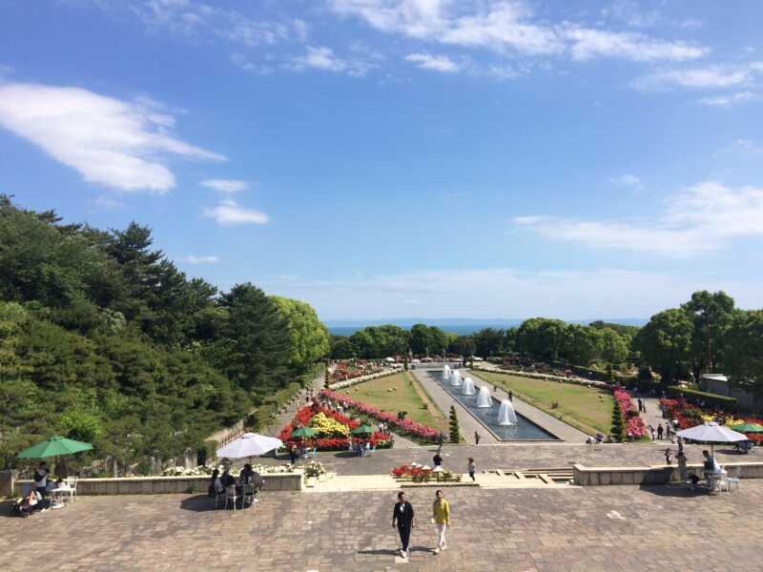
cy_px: 286
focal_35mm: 29
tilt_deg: +3.6
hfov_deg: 61.7
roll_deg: +1.2
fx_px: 639
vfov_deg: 48.2
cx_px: 382
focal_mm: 4.15
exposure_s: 1/2740
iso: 32
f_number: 2.2
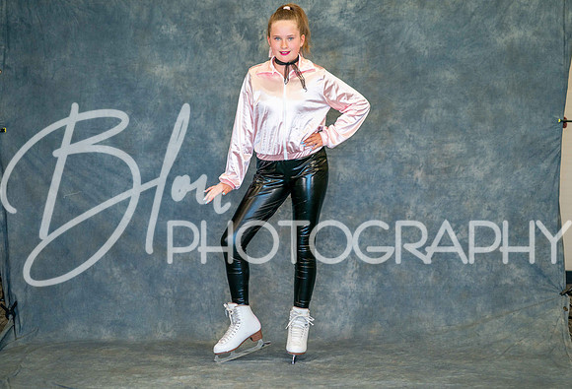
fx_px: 1478
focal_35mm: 92
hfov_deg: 21.9
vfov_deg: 15.0
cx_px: 302
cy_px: 181
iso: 500
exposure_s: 1/250
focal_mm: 85
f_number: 1.6
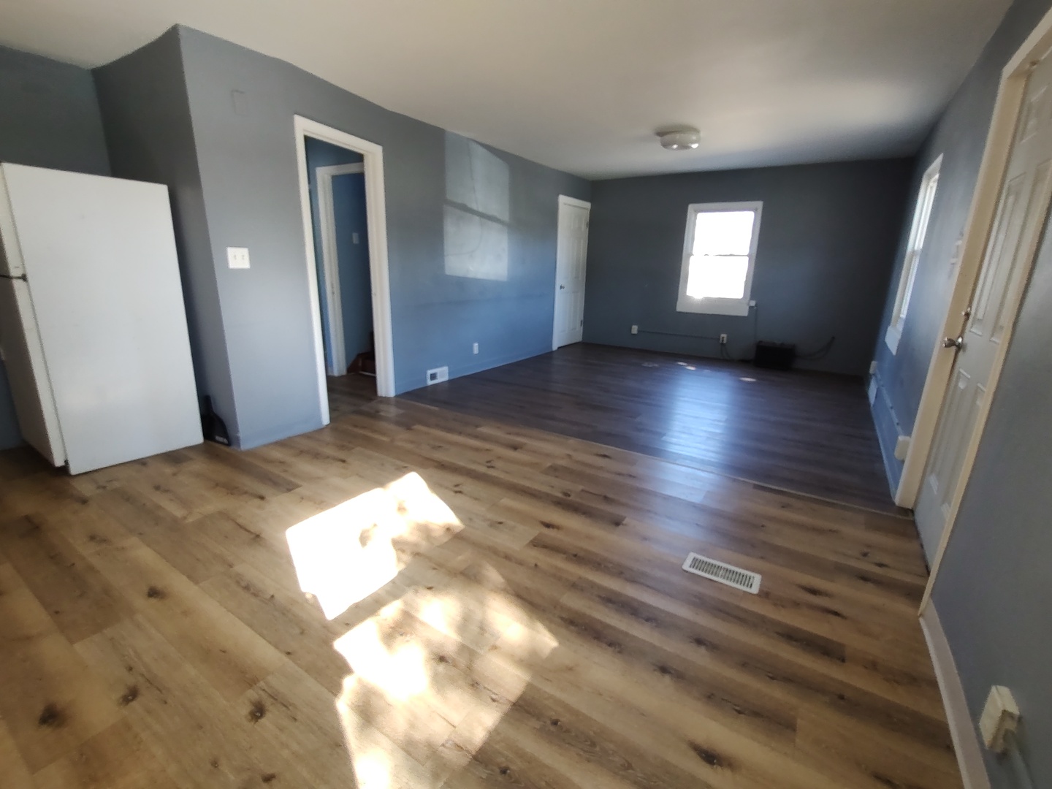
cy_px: 394
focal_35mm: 16
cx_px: 526
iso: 338
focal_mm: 1.66
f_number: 2.2
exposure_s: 1/60
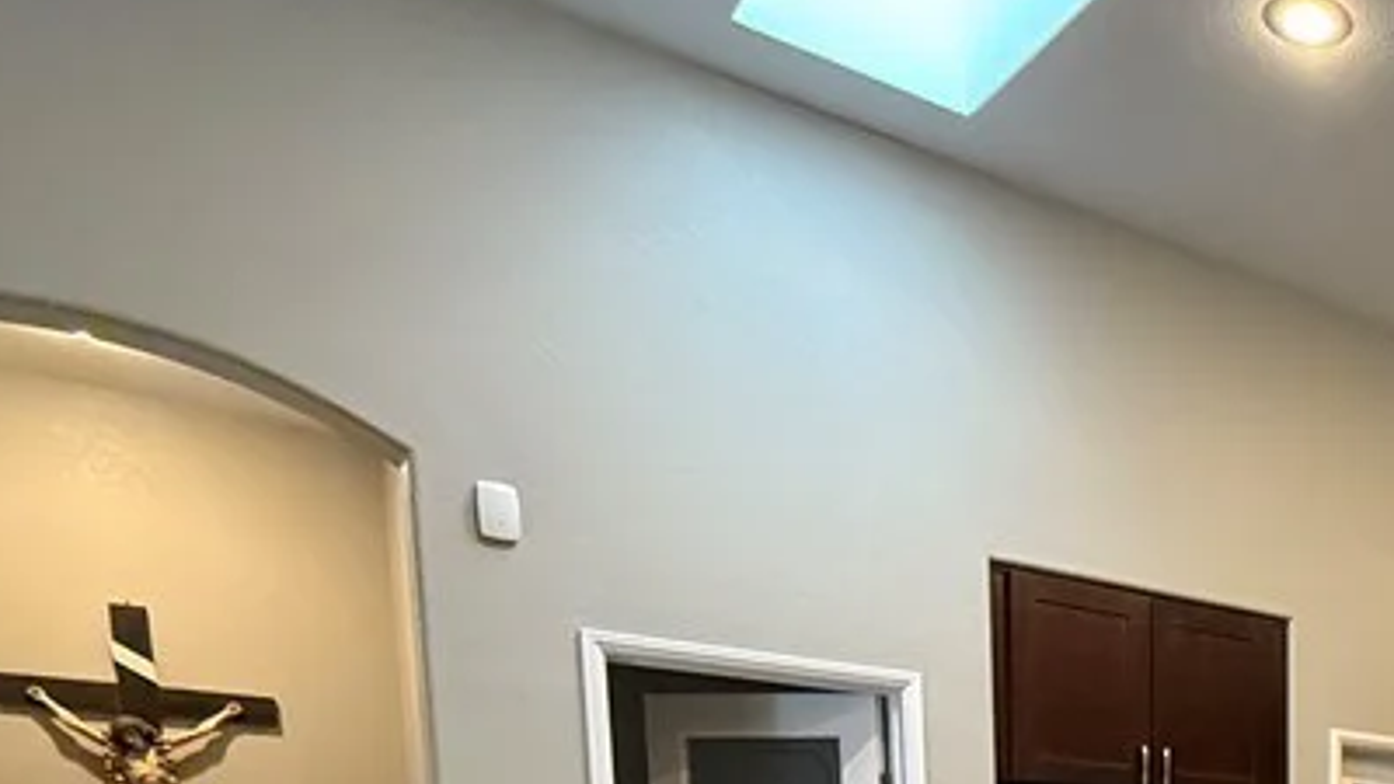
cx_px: 1509
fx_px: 1442
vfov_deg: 24.7
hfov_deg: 41.7
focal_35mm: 39
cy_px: 1119
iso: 640
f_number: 2.2
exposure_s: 1/60
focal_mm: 2.22
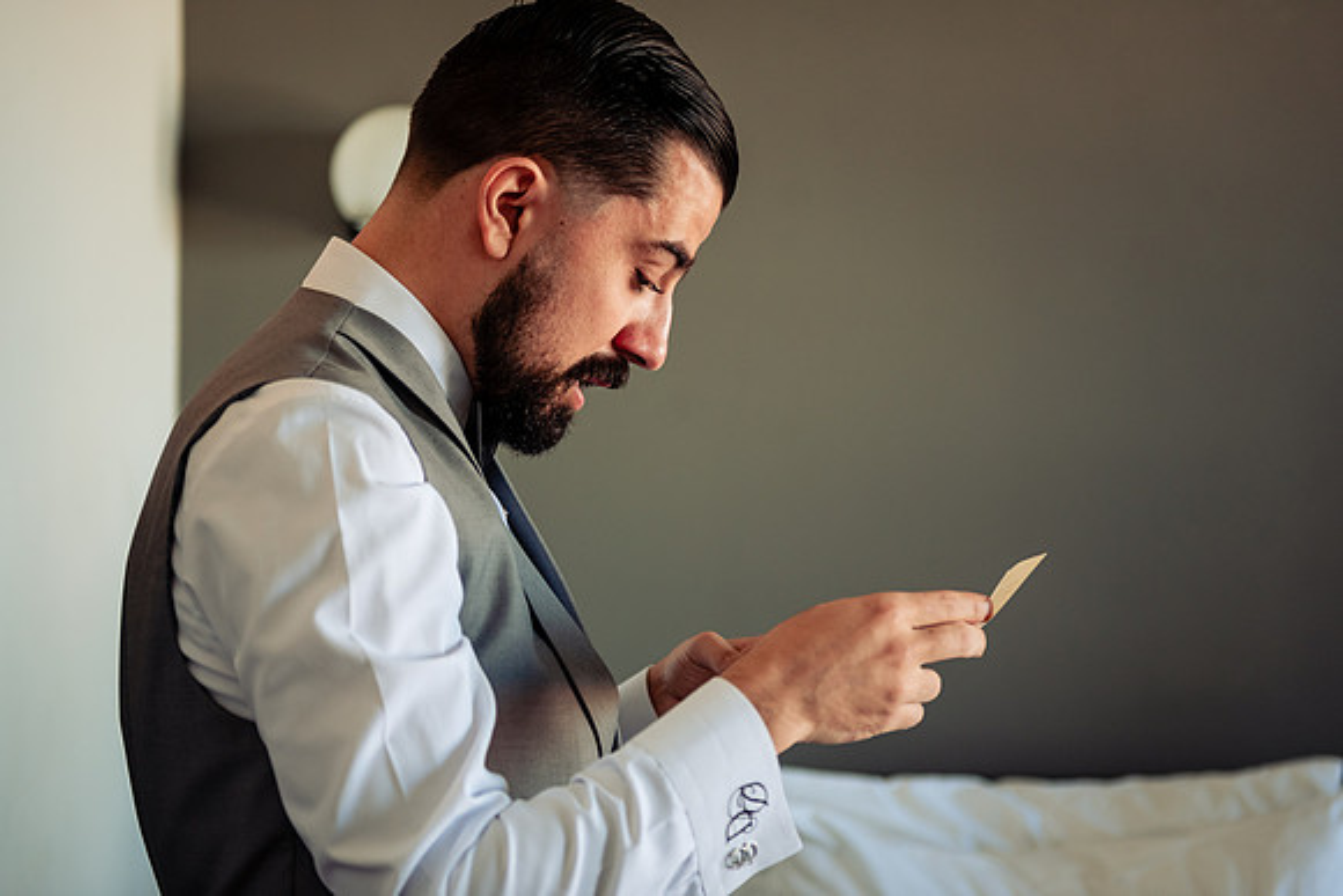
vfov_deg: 21.8
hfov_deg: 32.2
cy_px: 448
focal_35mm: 62
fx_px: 2327
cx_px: 672
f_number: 4.5
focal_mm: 62
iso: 800
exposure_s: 1/100
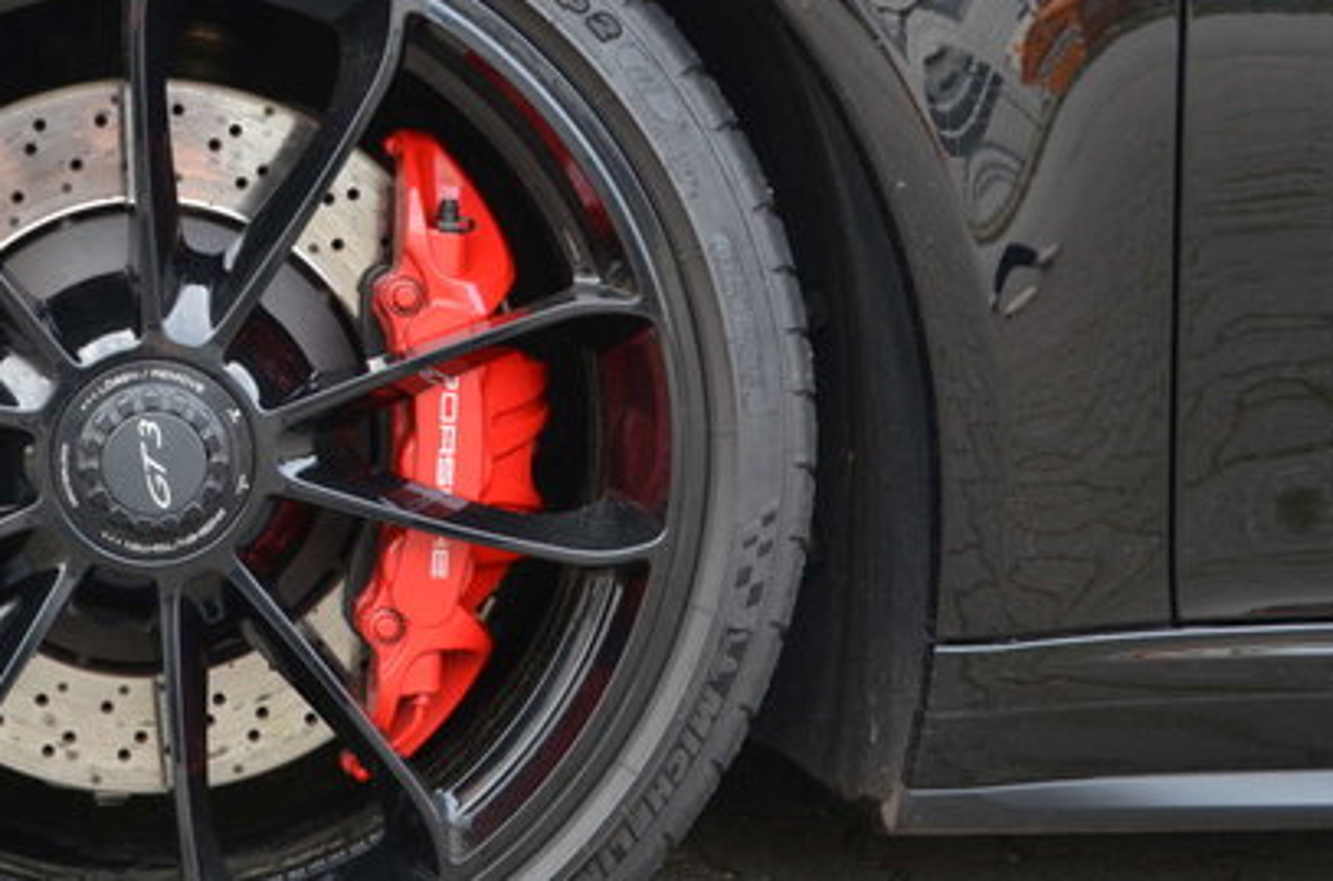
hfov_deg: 28.6
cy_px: 391
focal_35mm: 68
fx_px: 2511
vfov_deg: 19.9
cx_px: 151
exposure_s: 1/100
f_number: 5
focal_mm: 24
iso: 400
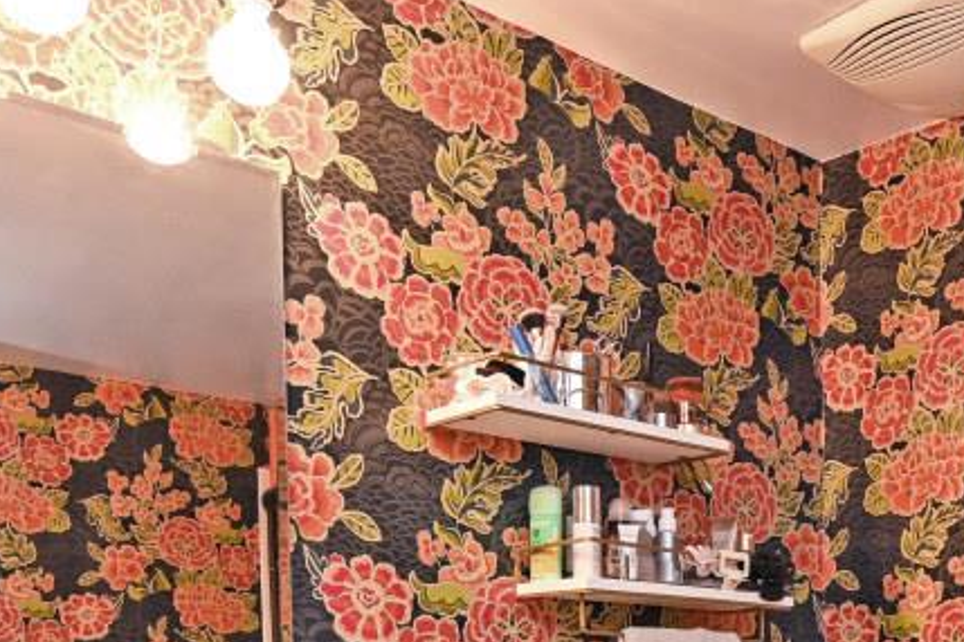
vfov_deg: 25.5
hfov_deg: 38.0
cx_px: 840
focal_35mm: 49
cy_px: 705
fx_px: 1312
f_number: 4
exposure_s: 1/60
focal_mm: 14
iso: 900
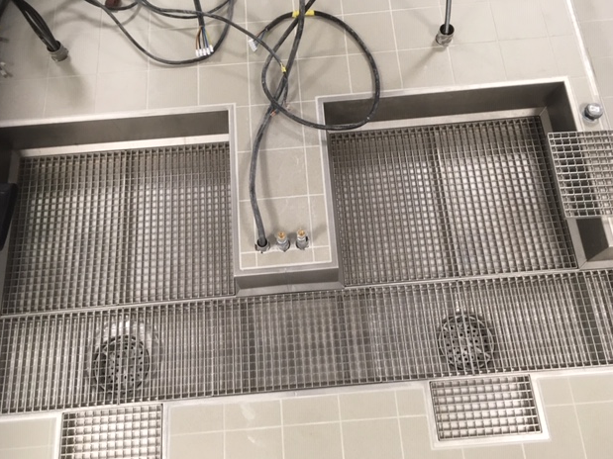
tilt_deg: -68.5
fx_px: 531
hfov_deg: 60.0
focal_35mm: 30
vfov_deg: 46.8
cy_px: 230
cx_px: 310
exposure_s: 1/33
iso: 100
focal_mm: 4.15
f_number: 2.2
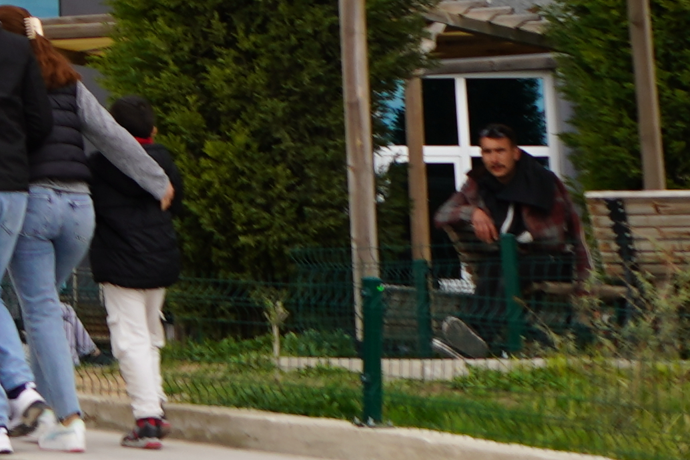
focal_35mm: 174
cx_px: -506
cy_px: -713
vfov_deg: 7.3
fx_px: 3336
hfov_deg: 11.1
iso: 100
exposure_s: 1/100
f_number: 6.3
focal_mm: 30
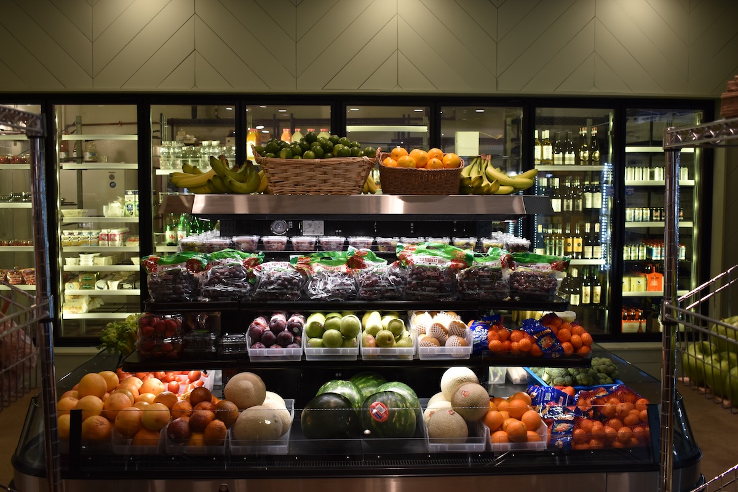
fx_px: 738
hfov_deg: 53.1
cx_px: 369
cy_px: 246
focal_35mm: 36
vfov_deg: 36.9
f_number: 4.5
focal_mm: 24
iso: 400
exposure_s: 1/80
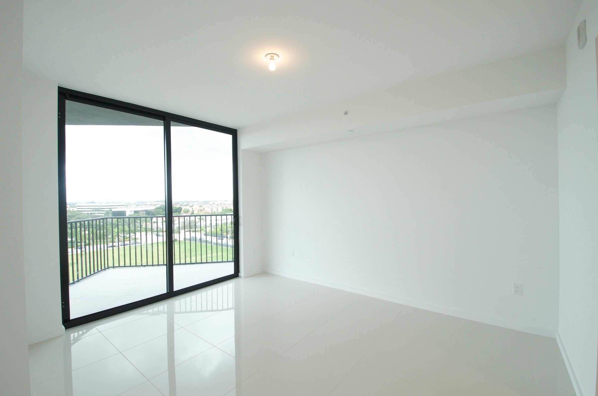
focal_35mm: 15
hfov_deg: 100.5
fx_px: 249
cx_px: 299
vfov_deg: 77.1
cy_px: 198
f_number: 8
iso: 500
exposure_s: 1/60
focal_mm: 10
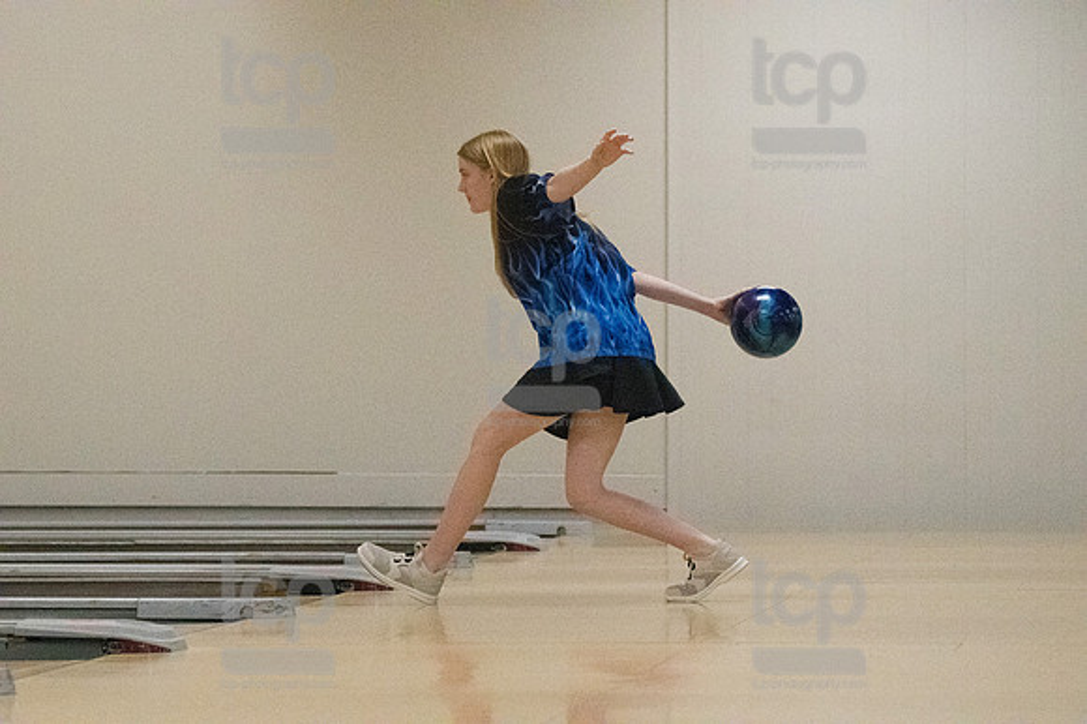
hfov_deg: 11.8
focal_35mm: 174
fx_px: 5251
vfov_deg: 7.9
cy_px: 362
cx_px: 544
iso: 10000
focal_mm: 116
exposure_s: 1/1250
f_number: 4
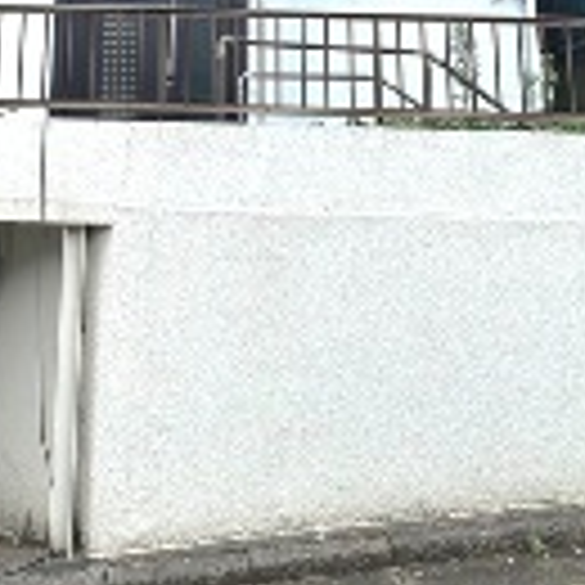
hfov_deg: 42.5
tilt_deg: +11.5
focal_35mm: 38
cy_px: 50
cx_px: 148
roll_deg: -1.9
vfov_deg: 40.3
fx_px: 727
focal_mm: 2.22
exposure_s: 1/694
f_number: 2.2
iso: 40
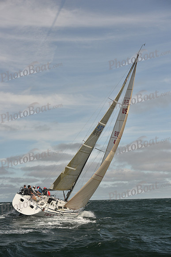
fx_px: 498
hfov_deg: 19.5
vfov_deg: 28.8
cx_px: 86
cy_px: 128
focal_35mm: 70
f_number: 7.1
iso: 320
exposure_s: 1/1000
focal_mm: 70
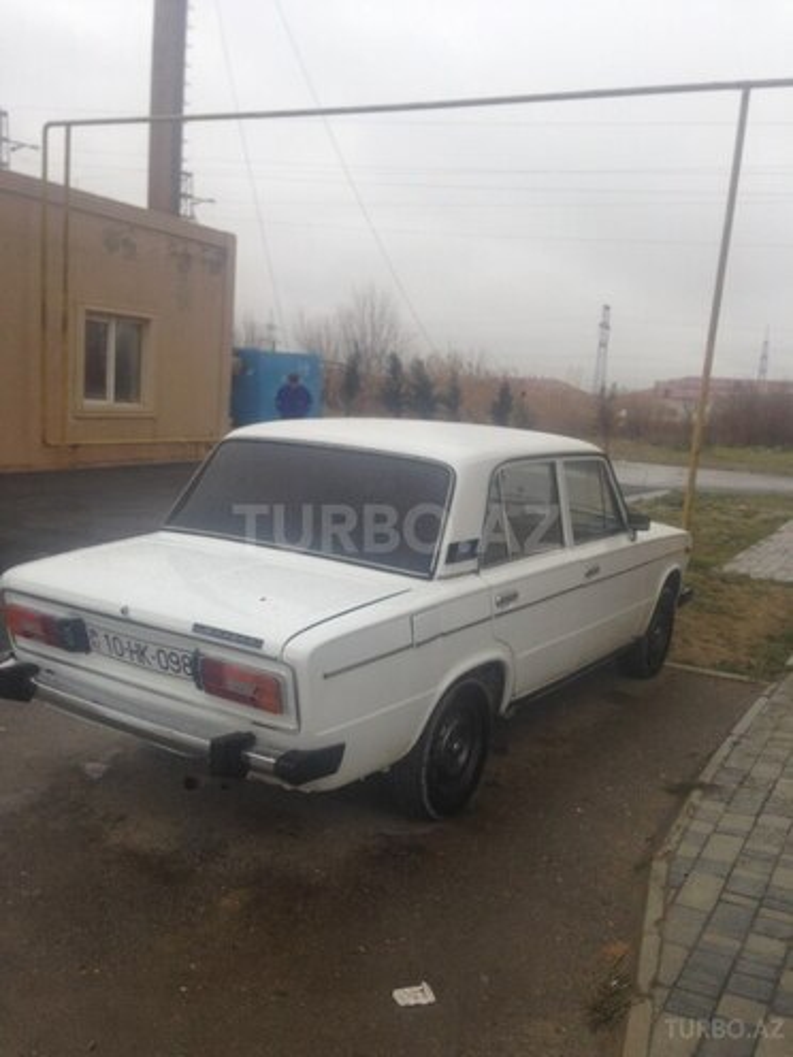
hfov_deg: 42.9
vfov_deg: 55.4
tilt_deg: -4.9
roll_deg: -1.3
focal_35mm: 33
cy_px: 528
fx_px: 1008
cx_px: 396
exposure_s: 1/371
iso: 50
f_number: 2.4
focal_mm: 4.12
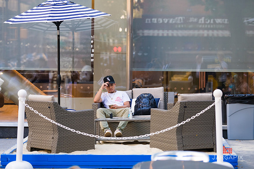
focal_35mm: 105
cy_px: 84
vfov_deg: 13.0
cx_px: 127
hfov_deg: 19.5
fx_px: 741
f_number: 3.2
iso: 800
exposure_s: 1/800
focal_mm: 105
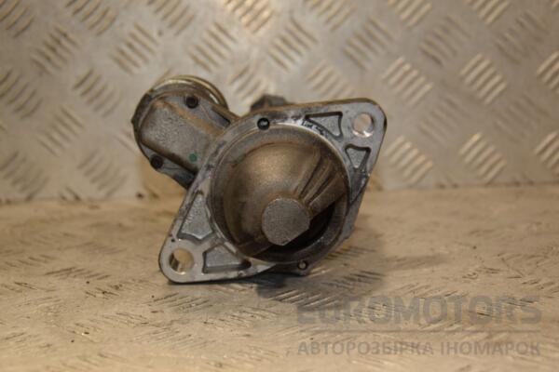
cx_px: 280
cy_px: 186
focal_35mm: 63
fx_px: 978
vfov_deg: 21.6
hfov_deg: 31.9
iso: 800
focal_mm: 42
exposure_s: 1/200
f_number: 6.3
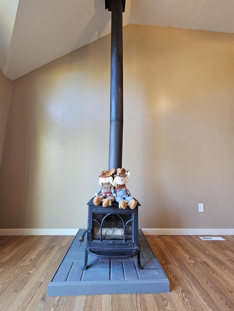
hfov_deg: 89.9
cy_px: 156
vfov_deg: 106.2
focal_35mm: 13
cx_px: 117
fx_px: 117
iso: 320
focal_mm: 2.2
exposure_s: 1/30
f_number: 2.2
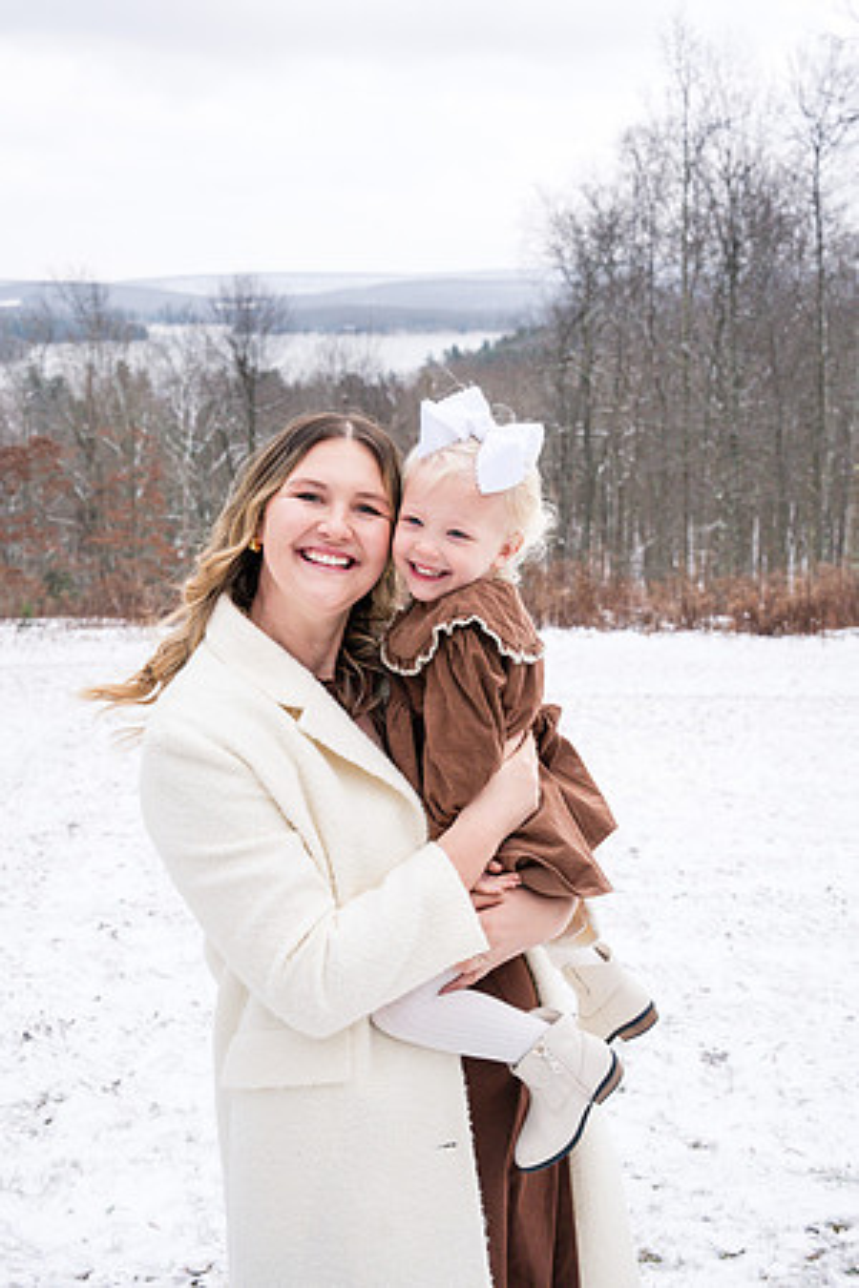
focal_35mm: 48
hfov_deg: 28.1
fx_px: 1718
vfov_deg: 41.1
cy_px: 644
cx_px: 430
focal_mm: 48
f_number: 8
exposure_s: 1/250
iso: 1000
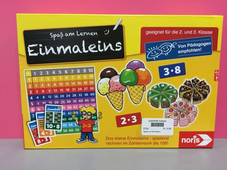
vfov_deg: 45.4
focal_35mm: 31
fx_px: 203
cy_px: 85
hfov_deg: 58.4
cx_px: 114
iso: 200
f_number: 2.4
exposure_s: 1/25
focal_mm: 3.3
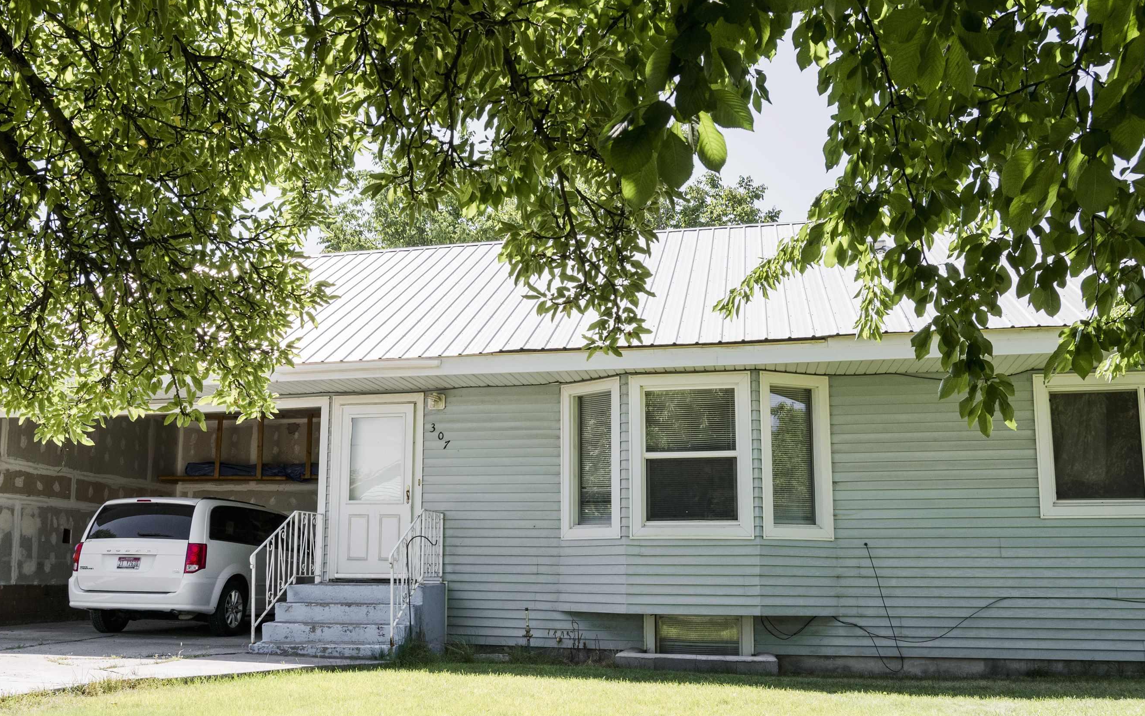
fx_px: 999
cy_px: 419
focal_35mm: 32
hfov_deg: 59.3
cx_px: 481
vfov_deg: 39.3
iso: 200
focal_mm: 18
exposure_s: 1/320
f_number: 9
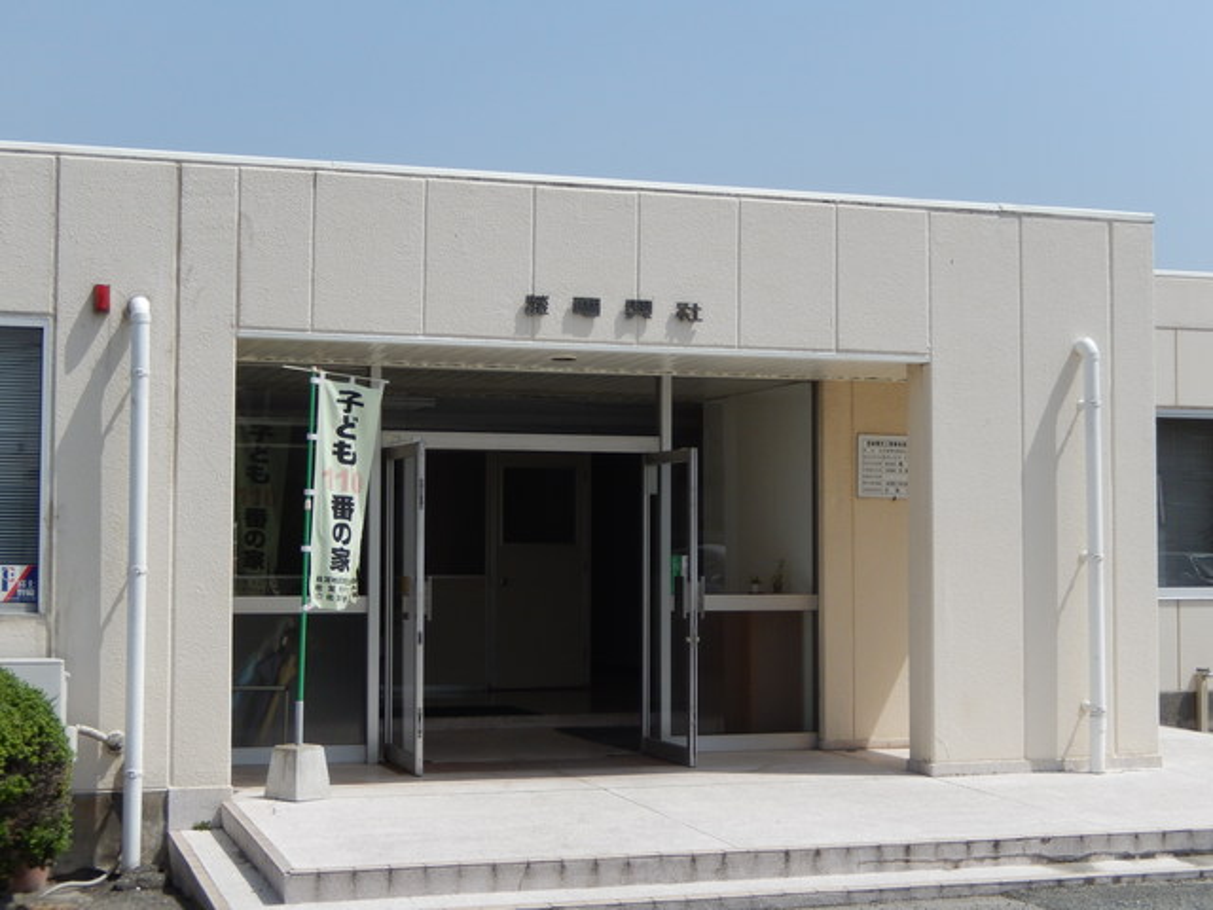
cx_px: 606
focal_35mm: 58
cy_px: 455
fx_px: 2032
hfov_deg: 33.2
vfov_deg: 25.2
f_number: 4.6
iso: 125
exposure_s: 1/1250
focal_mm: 10.4
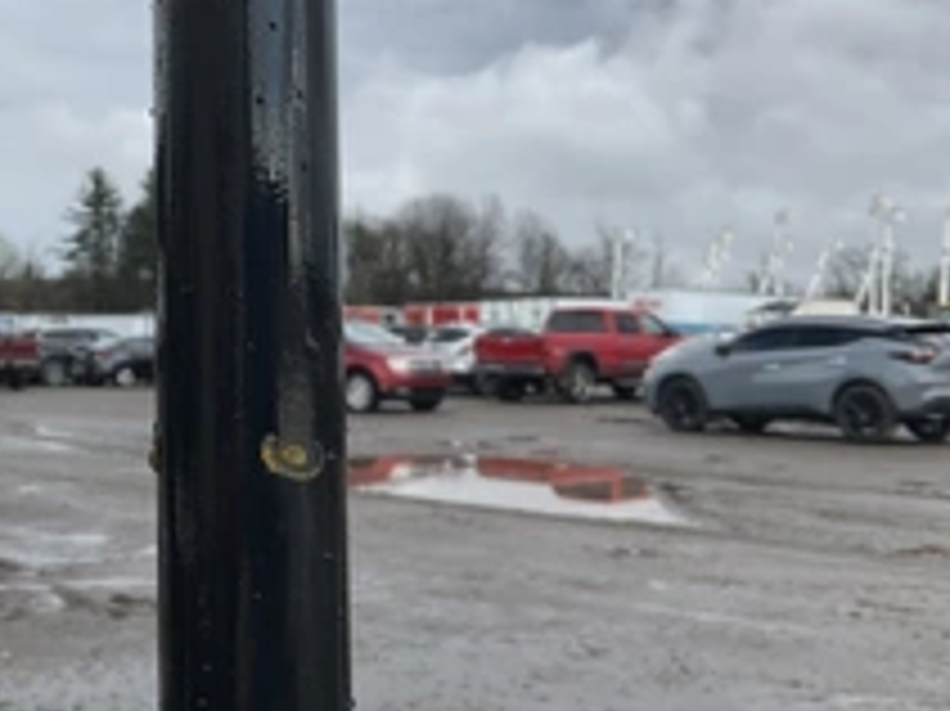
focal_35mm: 55
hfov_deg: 34.1
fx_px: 1509
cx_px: 216
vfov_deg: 26.1
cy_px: 162
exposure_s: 1/1786
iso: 25
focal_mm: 3
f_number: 1.8
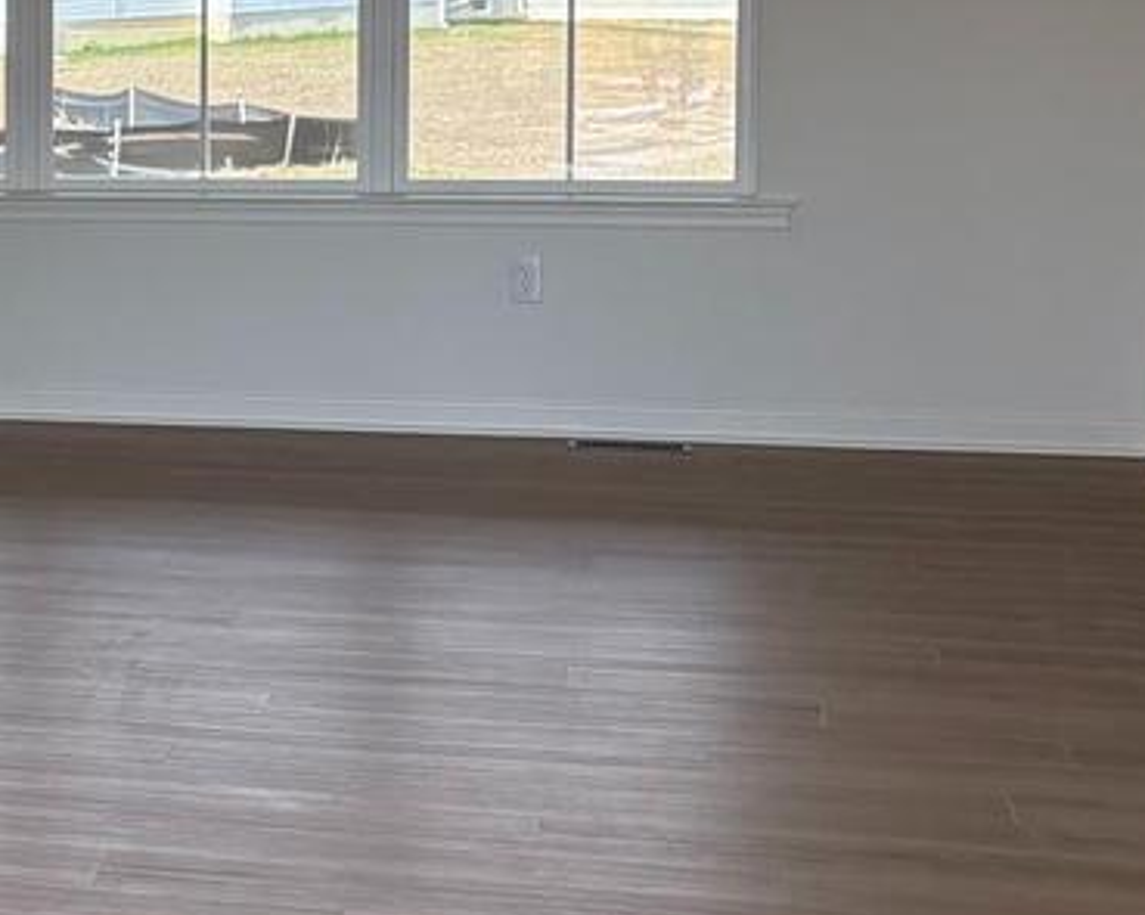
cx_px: -698
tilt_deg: -5.8
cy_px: 254
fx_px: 3354
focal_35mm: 99
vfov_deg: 15.5
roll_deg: +1.8
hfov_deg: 17.0
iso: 64
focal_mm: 5.96
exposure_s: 1/444
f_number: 1.6
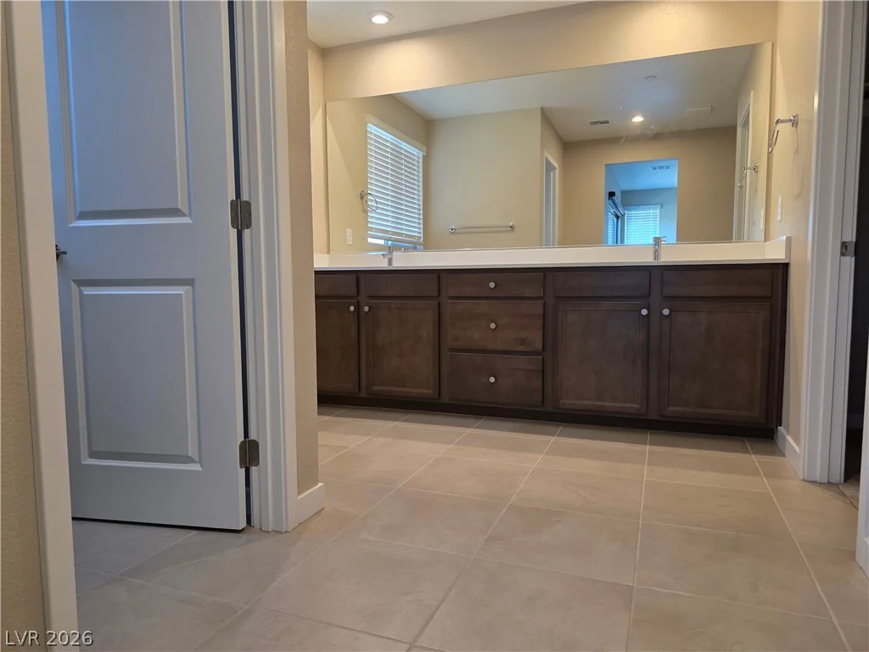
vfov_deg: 58.9
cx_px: 434
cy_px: 326
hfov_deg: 73.9
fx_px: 577
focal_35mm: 23
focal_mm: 6.3
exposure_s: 1/120
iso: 160
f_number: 1.7
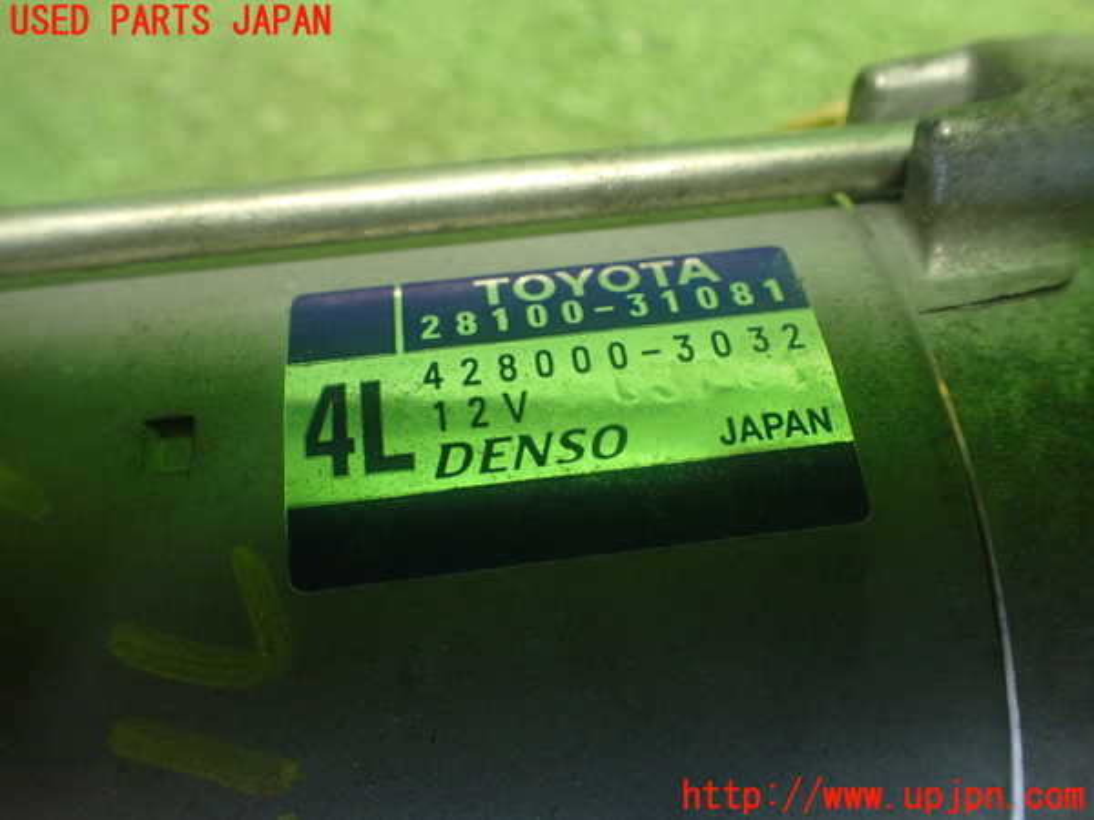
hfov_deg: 60.0
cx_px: 547
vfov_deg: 46.8
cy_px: 410
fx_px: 948
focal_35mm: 30
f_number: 2.3
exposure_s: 1/50
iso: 800
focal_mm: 5.4
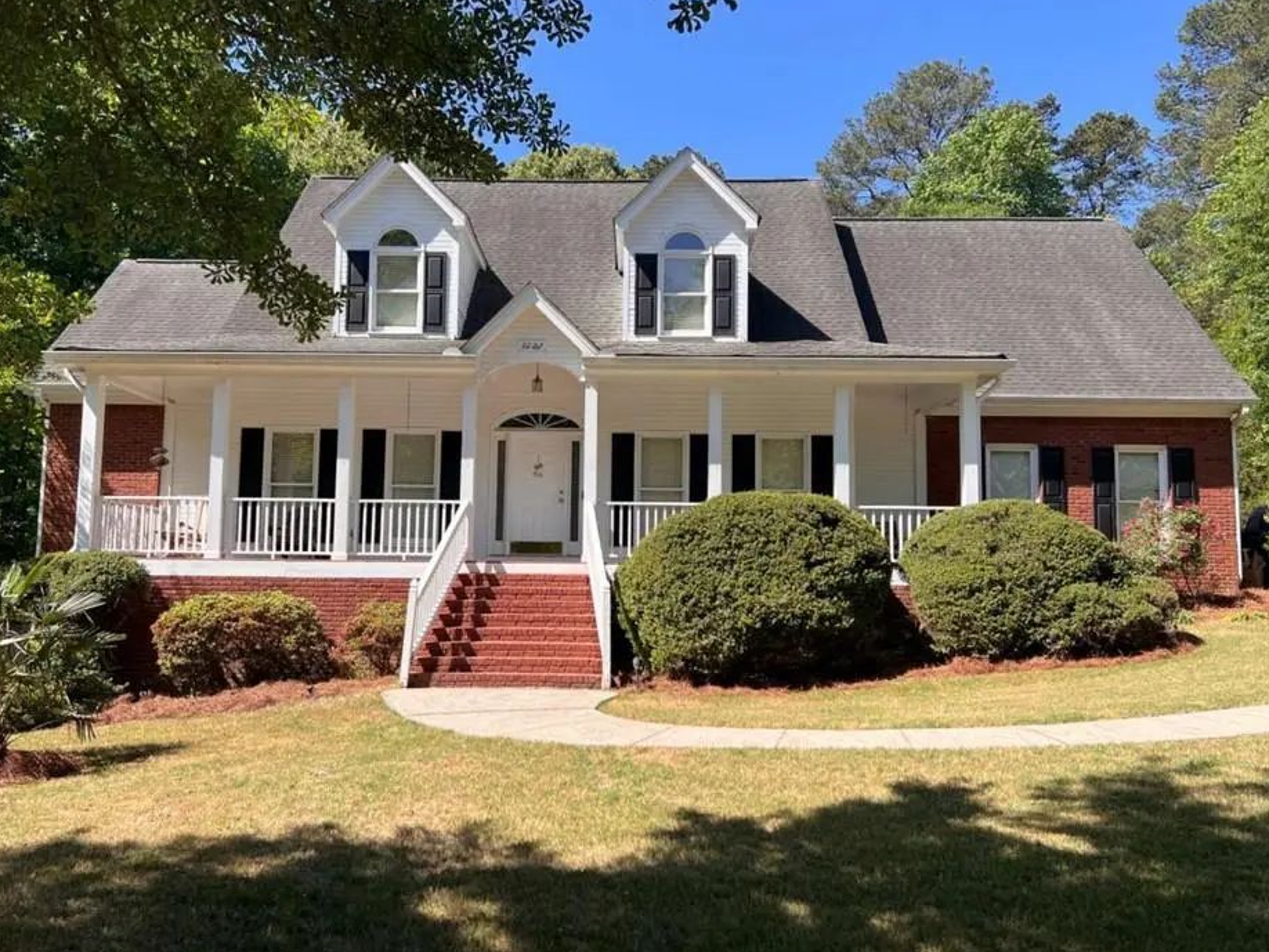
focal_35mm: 29
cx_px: 611
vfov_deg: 48.2
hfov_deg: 61.6
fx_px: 1063
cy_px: 496
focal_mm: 5.7
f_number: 1.5
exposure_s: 1/2008
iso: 50
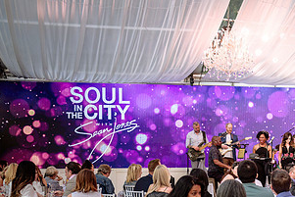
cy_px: 165
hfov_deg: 25.7
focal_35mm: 77
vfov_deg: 17.5
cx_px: 251
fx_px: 631
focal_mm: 40
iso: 500
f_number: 3.2
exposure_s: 1/400
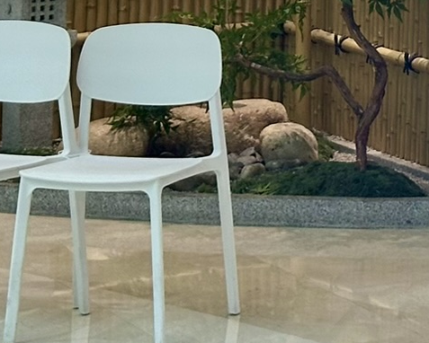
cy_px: -319
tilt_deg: +1.4
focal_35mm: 201
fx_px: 2553
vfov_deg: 7.4
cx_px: 865
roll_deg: -0.9
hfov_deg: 9.0
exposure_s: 1/167
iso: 50
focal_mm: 6.86
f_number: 1.78
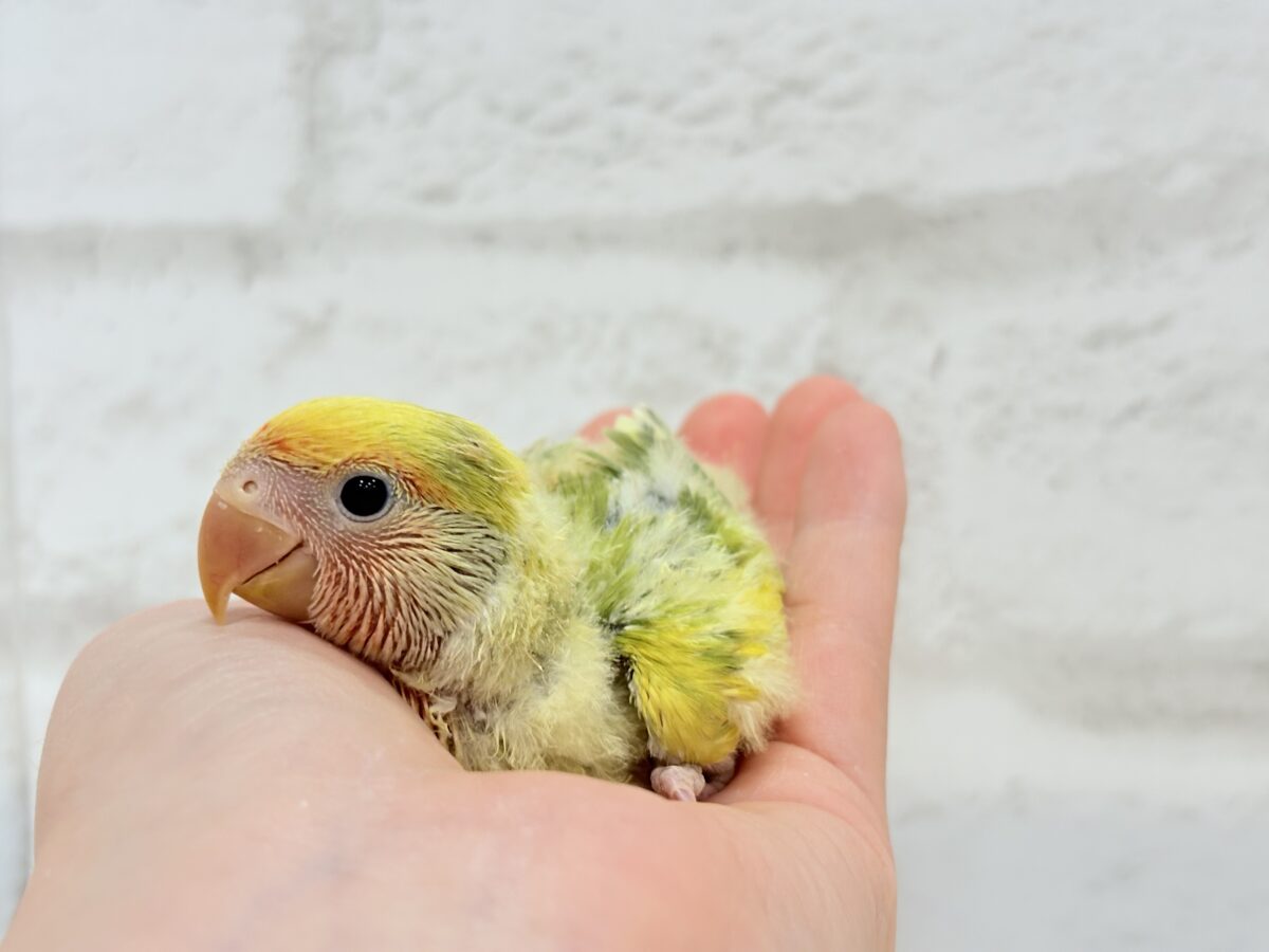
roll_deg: +2.4
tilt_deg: -3.6
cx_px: 634
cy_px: 476
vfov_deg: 28.0
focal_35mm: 52
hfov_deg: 36.8
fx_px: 1906
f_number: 1.6
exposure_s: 1/100
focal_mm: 5.96
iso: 64
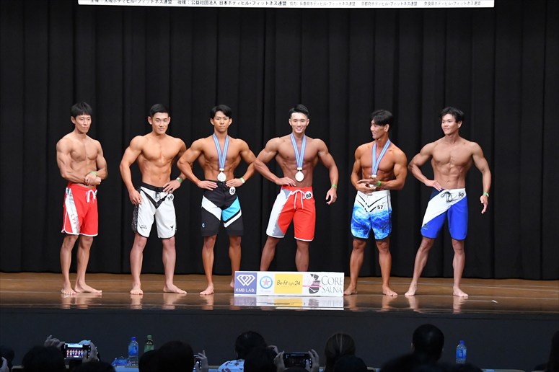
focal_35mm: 135
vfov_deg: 10.2
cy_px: 186
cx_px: 280
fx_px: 2095
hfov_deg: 15.2
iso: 8000
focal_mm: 90
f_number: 5.6
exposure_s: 1/400
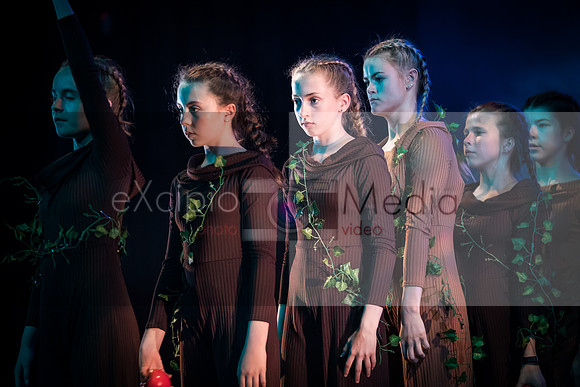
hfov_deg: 11.9
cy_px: 194
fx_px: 2788
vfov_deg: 7.9
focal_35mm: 173
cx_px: 290
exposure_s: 1/200
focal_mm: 173
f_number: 2.8
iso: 5000
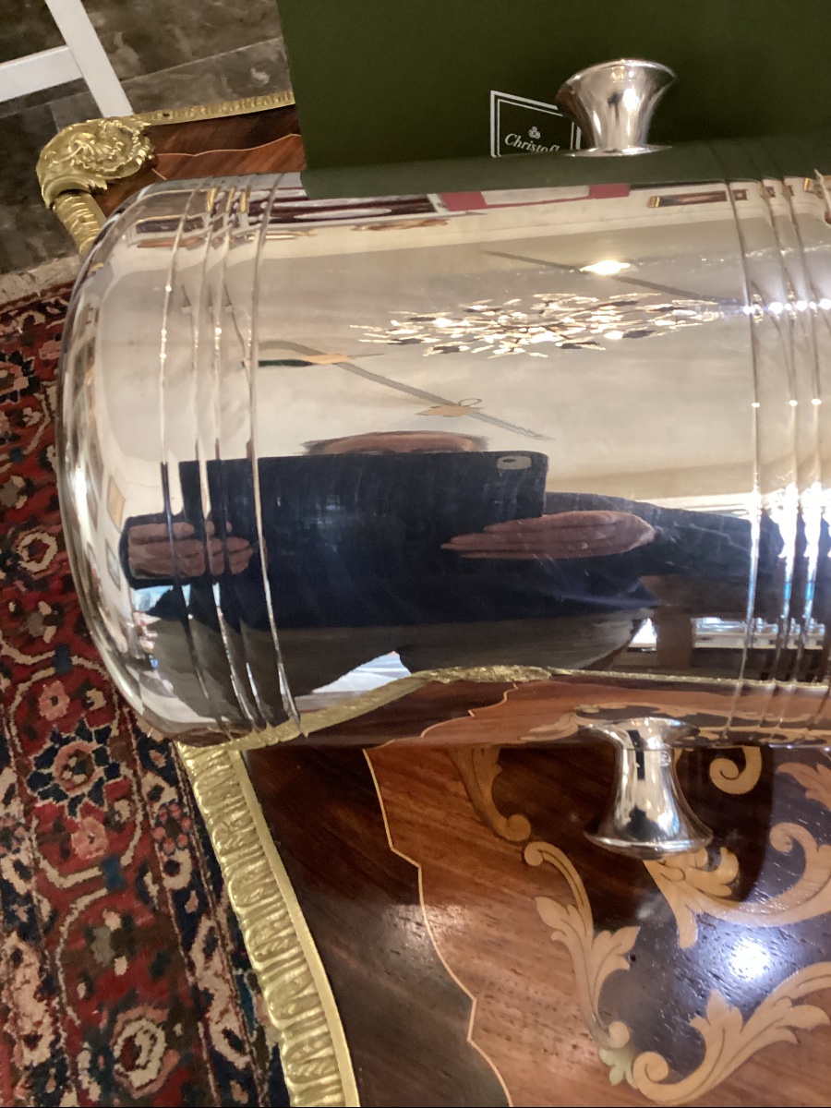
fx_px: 992
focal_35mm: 31
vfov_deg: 58.4
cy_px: 554
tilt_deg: -58.0
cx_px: 416
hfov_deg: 45.4
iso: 320
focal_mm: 3.3
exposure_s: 1/40
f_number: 2.4
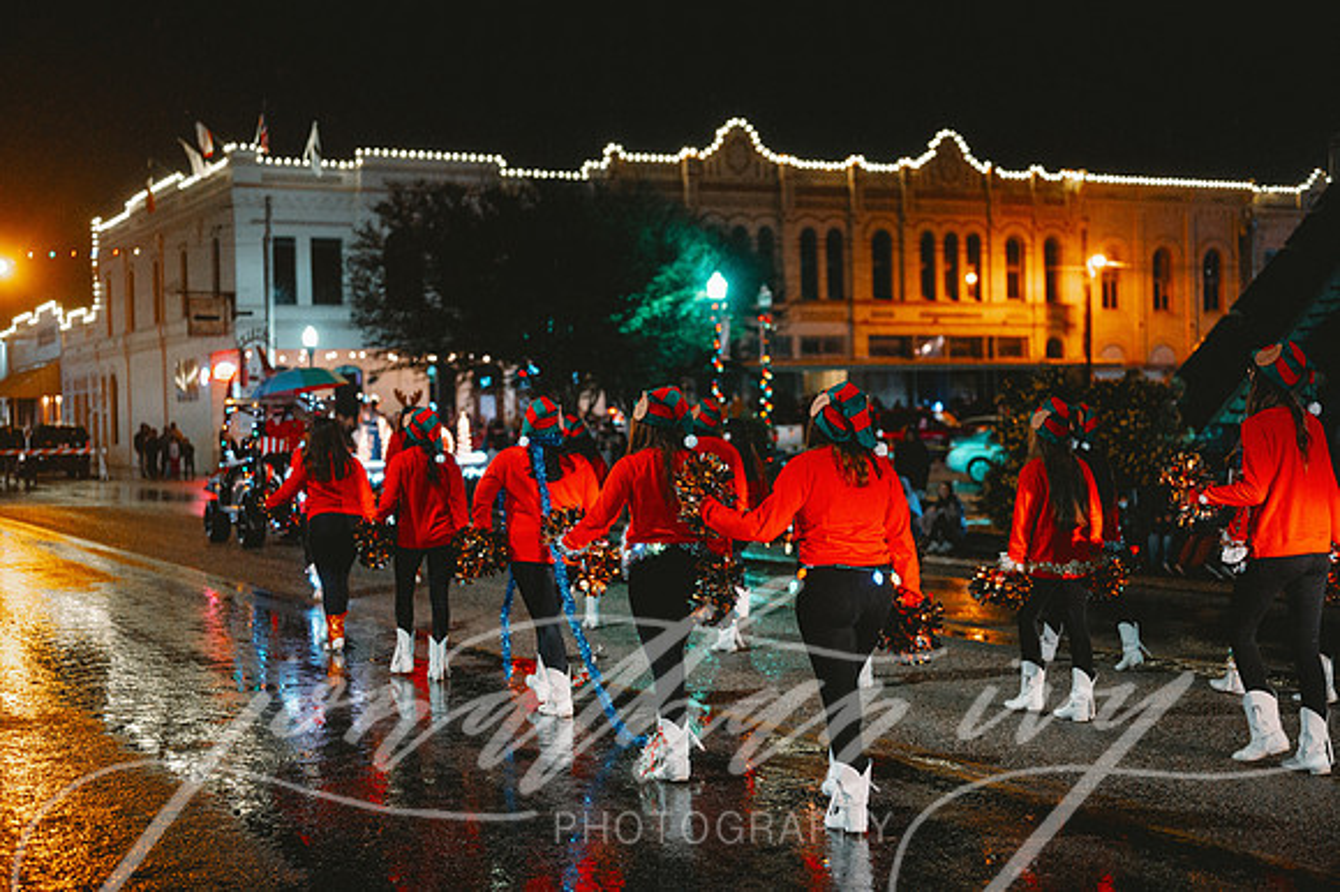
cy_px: 446
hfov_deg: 39.6
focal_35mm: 50
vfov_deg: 27.0
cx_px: 670
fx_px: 1860
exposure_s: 1/250
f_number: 2
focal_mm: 50
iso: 5000
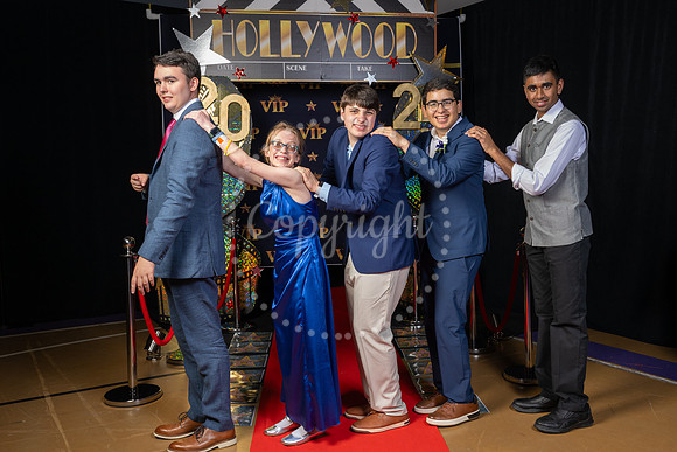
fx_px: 634
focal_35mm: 34
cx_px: 377
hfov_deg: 56.0
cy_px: 226
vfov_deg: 39.2
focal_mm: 28.5
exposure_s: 1/100
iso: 320
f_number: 8
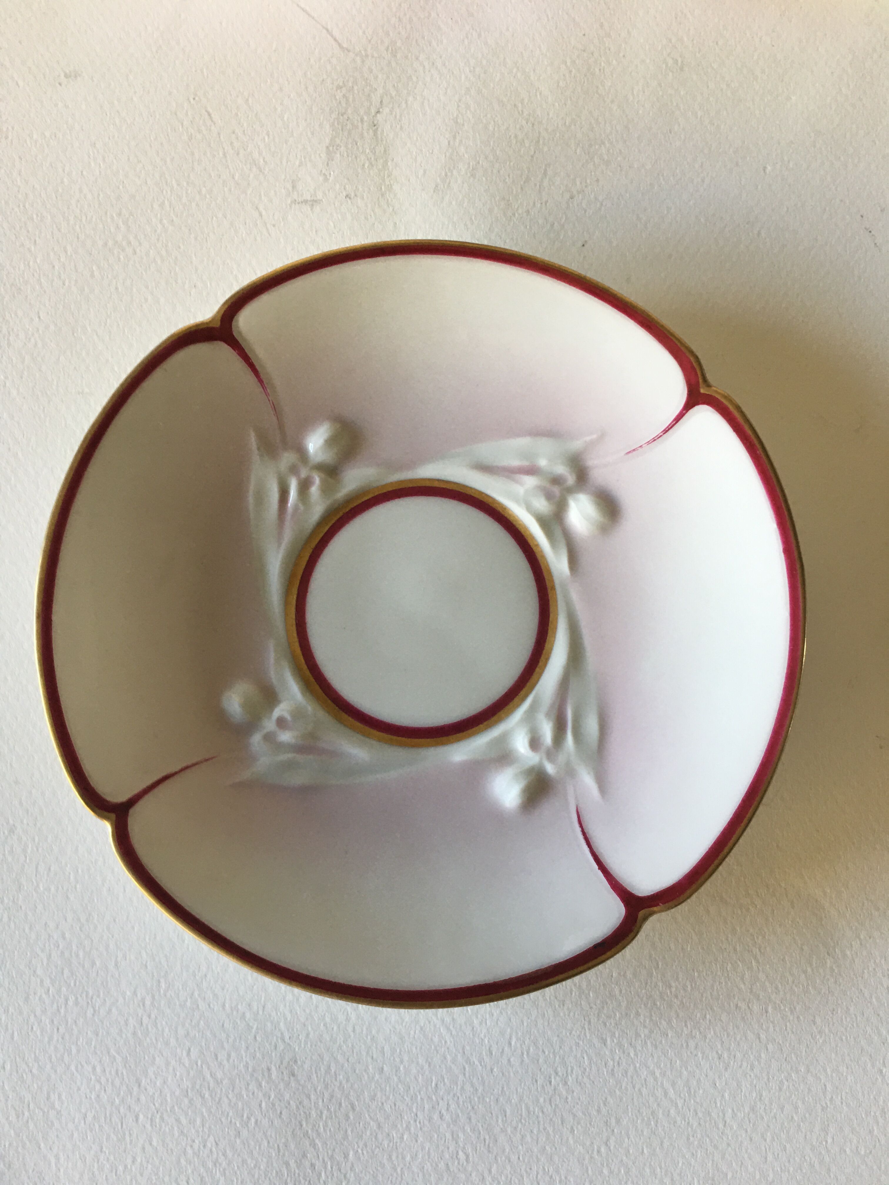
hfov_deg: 48.2
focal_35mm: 29
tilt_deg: -80.7
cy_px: 592
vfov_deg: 61.7
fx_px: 993
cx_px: 444
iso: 40
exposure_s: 1/33
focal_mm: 4.15
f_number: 2.2
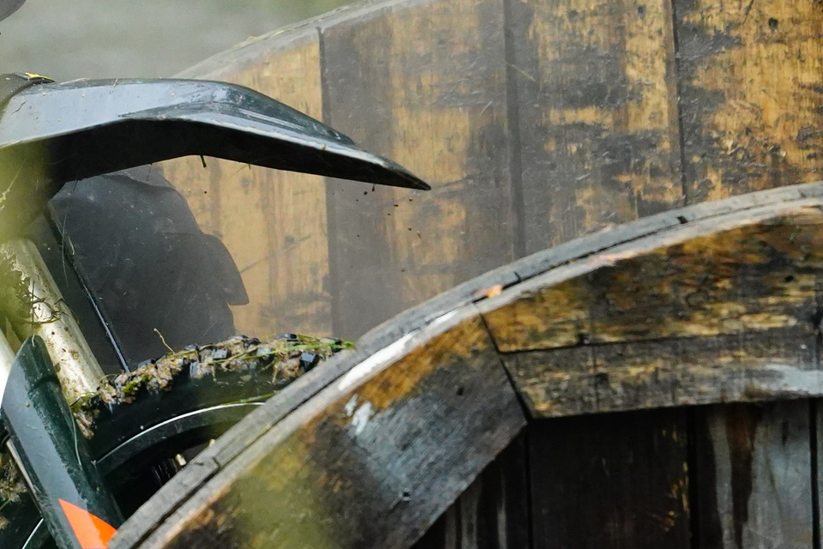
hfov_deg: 5.1
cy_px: -63
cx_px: 15
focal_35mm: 400
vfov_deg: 3.4
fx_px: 9144
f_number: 3.5
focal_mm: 150
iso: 5000
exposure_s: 1/3200
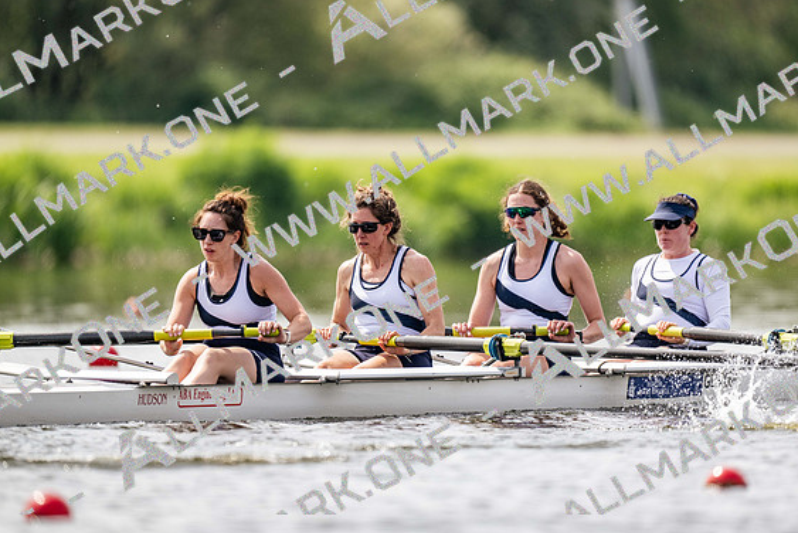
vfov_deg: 2.2
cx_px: 407
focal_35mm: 618
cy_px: 271
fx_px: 13705
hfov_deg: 3.3
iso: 360
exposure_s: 1/2500
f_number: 4
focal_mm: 600
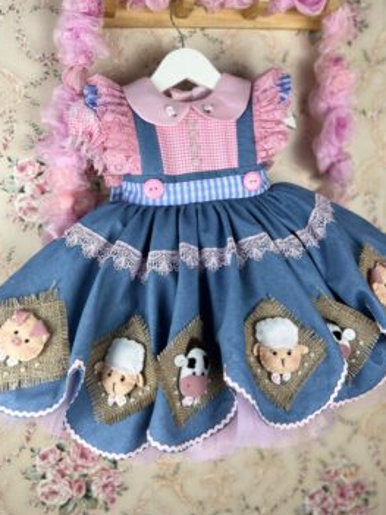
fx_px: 476
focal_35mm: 32
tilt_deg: -4.7
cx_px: 195
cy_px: 202
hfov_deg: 44.1
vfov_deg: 56.3
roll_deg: +1.7
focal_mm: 5.7
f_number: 1.5
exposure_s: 1/120
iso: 50
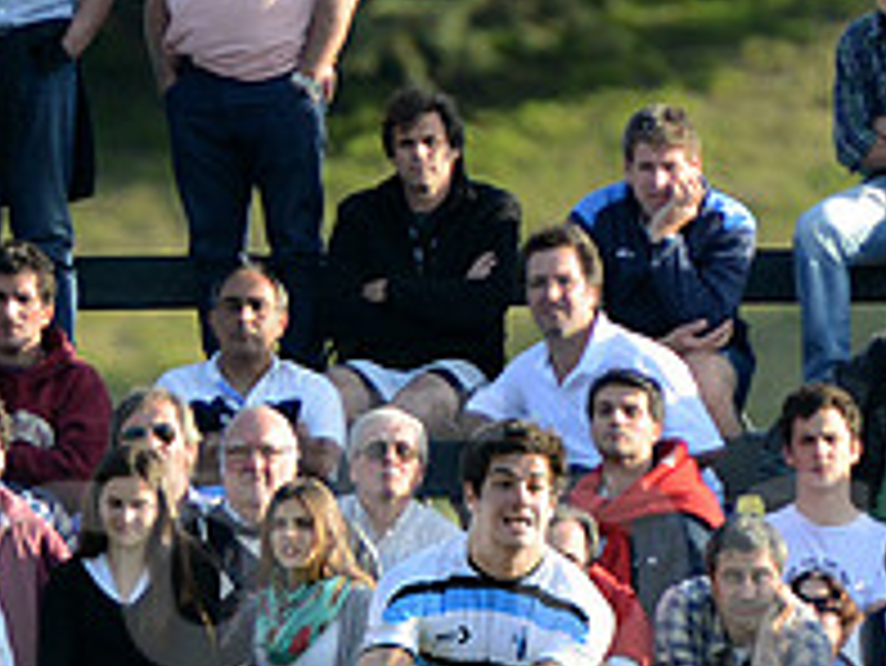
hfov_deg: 2.6
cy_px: 524
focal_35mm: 763
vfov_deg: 2.0
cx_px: 130
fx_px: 19541
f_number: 4
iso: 500
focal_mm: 270
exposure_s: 1/500
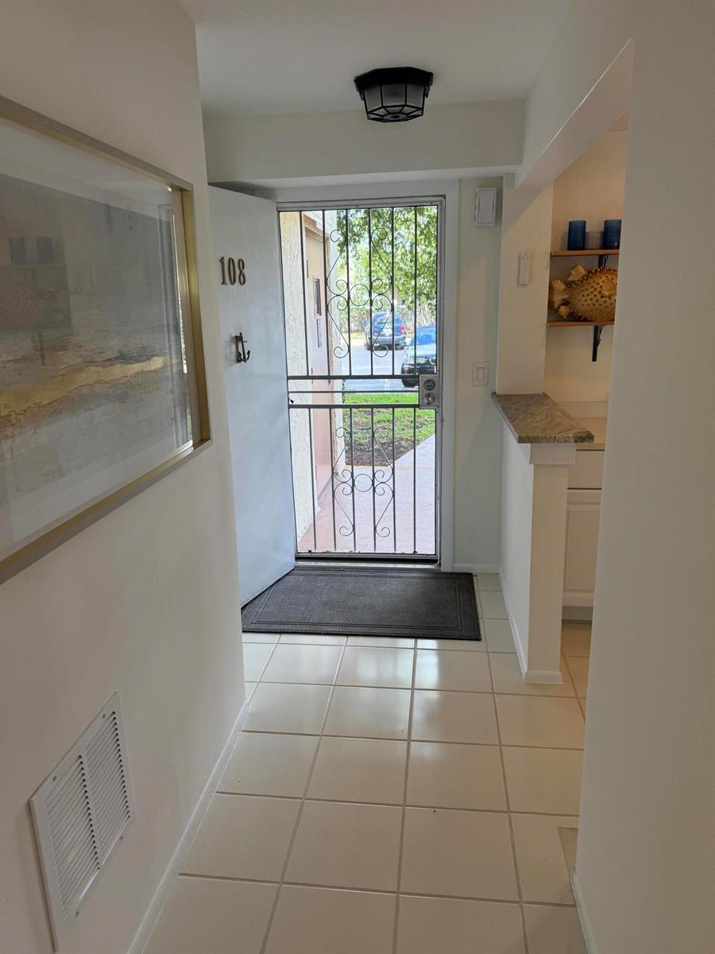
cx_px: 358
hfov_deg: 56.8
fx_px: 661
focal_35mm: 24
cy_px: 477
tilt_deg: -13.8
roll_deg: +1.6
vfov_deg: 71.6
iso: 125
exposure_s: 1/186
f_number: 1.78
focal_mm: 6.76
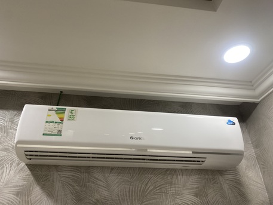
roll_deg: +0.1
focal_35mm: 26
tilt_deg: +30.8
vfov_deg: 53.1
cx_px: 136
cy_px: 102
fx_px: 205
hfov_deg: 67.3
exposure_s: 1/120
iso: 125
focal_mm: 4.25
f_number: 1.8
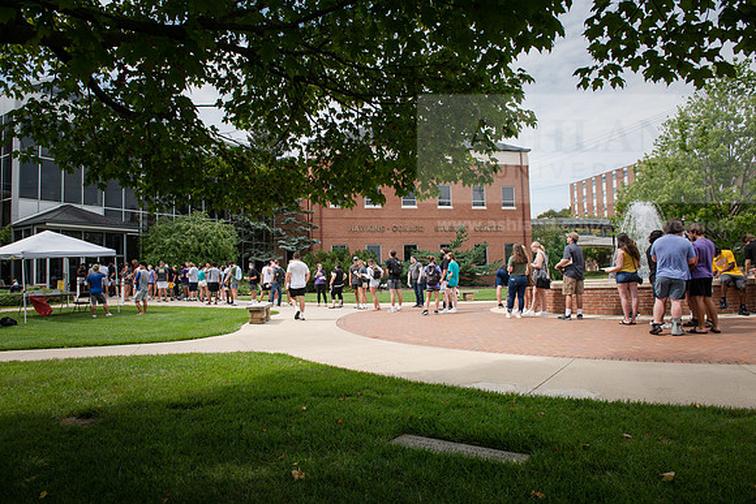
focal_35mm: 24
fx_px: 504
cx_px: 378
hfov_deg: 73.7
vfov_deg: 53.2
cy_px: 252
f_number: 6.3
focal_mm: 24
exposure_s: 1/250
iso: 100
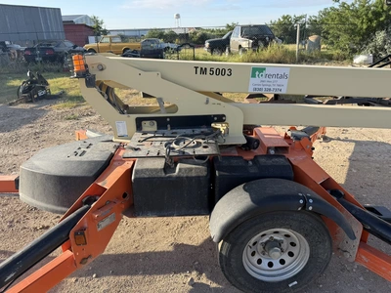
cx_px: 196
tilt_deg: -19.1
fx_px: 271
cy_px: 146
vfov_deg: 56.8
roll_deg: +1.5
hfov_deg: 71.6
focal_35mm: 24
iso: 80
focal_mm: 6.76
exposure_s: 1/1585
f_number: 1.78
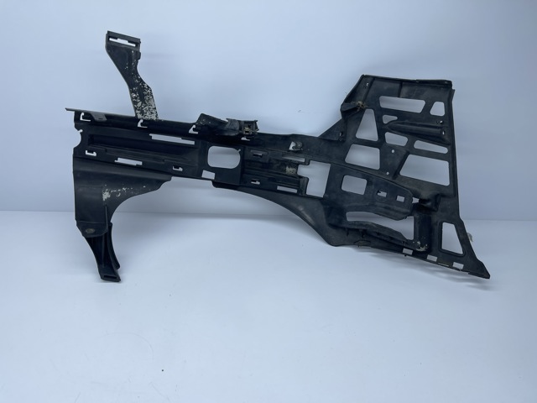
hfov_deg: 69.4
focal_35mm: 25
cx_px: 268
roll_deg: -1.8
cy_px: 202
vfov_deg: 54.9
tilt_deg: -31.1
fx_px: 388
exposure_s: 1/1339
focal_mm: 5.1
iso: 32
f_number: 1.6
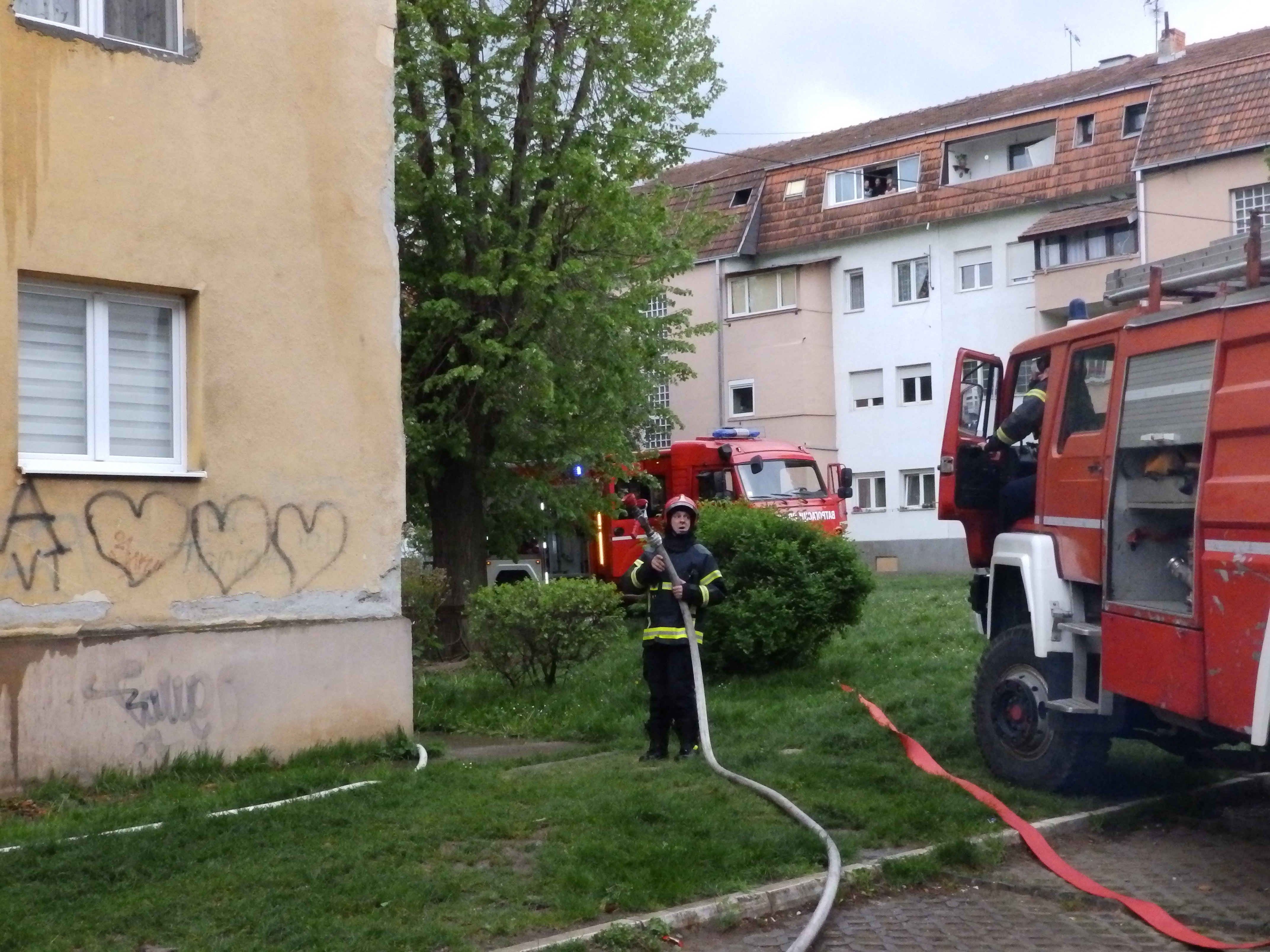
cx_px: 635
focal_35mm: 46
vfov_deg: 31.5
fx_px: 1688
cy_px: 476
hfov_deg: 41.2
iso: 1250
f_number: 4.5
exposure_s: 1/200
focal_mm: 8.2
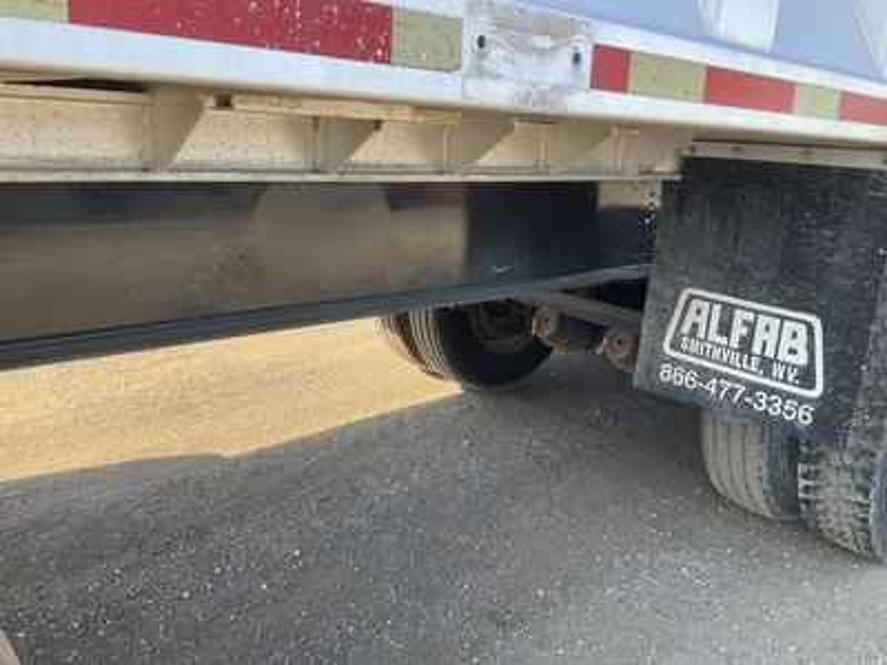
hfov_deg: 61.7
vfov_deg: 48.2
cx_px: 444
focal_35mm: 29
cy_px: 332
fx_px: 743
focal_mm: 3
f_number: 1.8
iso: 20
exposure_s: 1/185
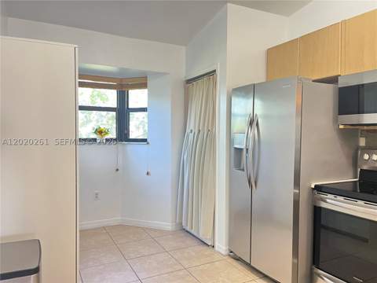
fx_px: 283
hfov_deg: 67.3
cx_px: 188
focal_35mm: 26
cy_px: 142
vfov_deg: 53.1
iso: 400
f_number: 1.6
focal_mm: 5.1
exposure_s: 1/60
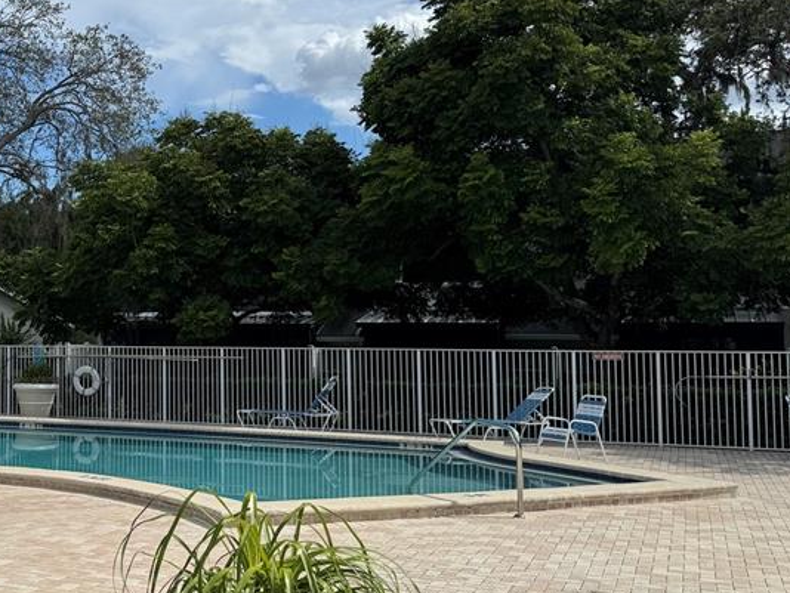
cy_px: 271
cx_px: 123
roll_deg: +0.4
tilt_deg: +3.3
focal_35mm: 46
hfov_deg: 39.1
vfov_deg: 31.5
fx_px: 1050
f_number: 1.78
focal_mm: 6.76
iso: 80
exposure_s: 1/7092
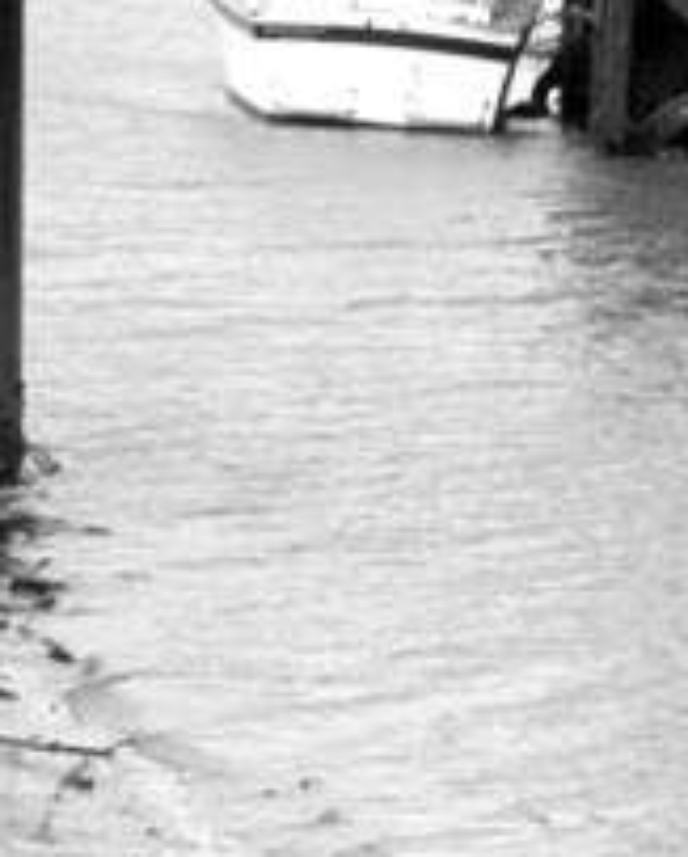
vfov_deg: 7.6
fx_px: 6349
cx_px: 346
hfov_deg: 6.2
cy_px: 1313
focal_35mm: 250
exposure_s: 1/100
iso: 200
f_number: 11
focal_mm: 38
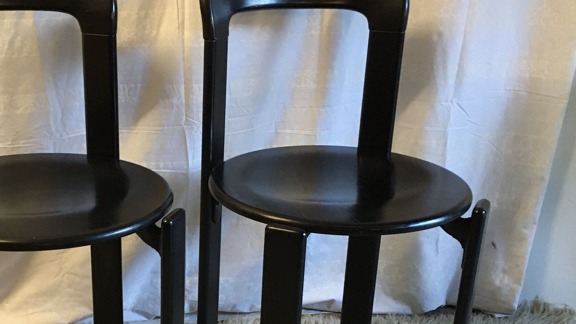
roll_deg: +0.8
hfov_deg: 39.3
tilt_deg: -25.2
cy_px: 272
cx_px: 179
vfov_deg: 22.6
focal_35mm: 52
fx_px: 794
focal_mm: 4.15
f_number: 2.2
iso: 200
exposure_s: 1/25
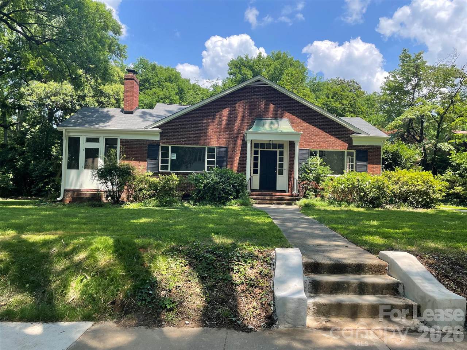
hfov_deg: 67.3
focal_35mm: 26
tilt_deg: +1.6
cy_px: 175
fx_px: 351
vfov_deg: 53.1
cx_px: 234
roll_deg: -2.0
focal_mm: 4.2
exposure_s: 1/895
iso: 32
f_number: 1.6
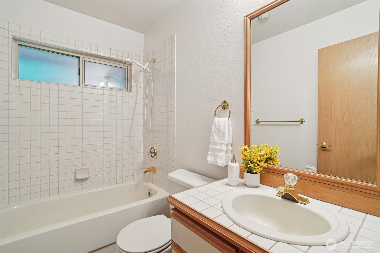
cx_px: 190
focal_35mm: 16
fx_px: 169
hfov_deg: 96.7
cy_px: 126
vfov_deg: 73.7
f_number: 8
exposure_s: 1/13
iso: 1600
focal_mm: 16
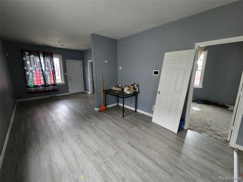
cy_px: 91
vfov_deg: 89.9
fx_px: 91
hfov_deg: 106.2
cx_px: 122
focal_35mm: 13
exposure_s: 1/60
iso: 1000
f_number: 2.2
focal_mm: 2.2
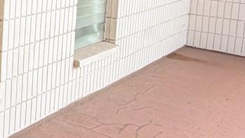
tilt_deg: -6.3
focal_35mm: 70
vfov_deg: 16.7
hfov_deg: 24.3
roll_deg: -1.0
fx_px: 455
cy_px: -13
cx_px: -112
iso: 50
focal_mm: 2.22
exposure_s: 1/313
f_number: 2.2
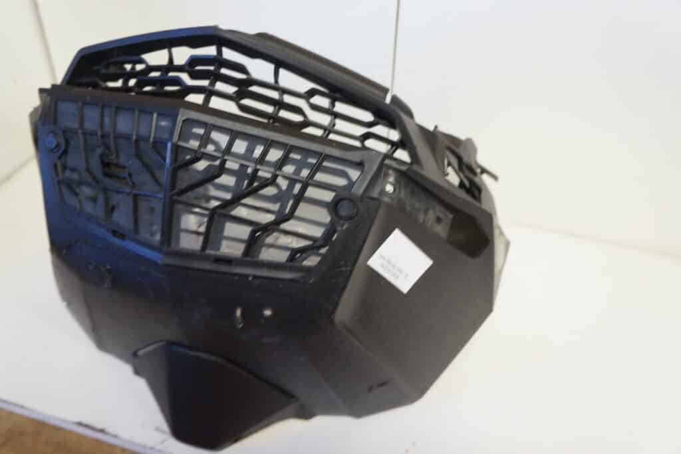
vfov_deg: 40.0
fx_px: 624
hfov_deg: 57.2
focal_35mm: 33
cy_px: 227
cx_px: 340
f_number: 5
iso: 3200
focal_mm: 22
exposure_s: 1/20
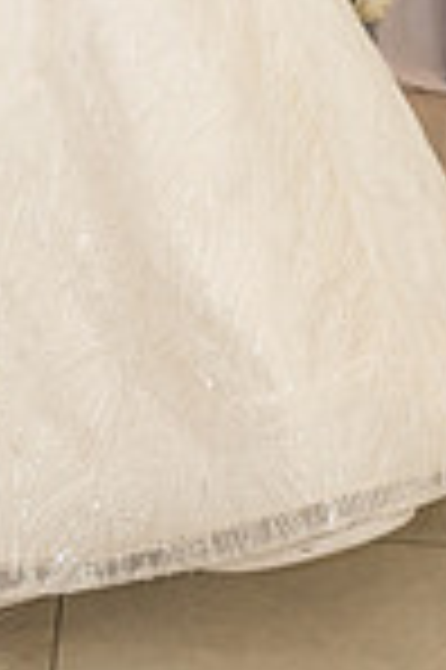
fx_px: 2142
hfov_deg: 11.8
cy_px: -252
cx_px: 36
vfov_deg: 16.6
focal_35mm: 115
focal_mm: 38
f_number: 3.5
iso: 640
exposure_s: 1/160
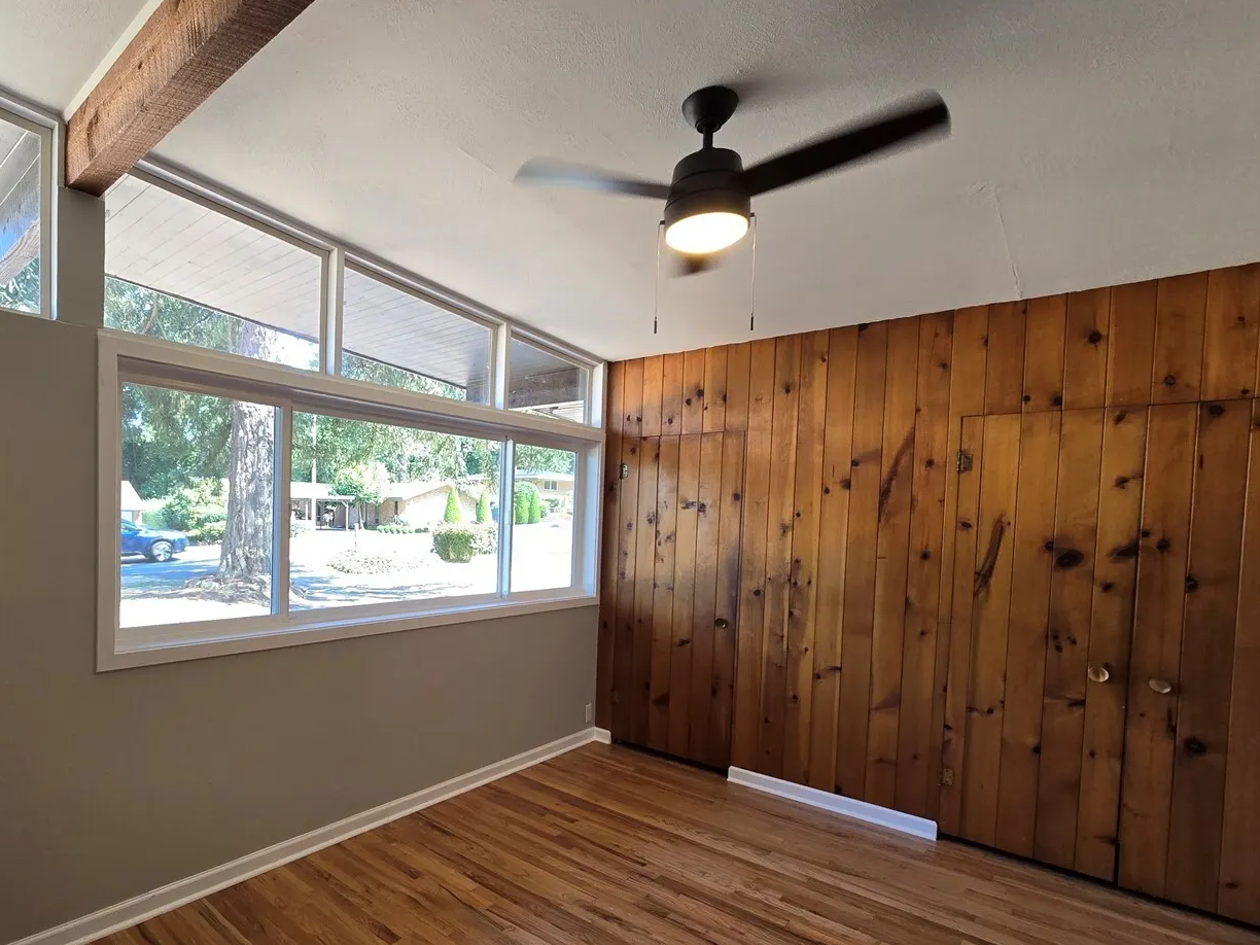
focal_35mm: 17
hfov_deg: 88.4
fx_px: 619
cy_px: 547
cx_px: 443
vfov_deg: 74.2
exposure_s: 1/60
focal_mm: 2.2
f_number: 2.2
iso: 64
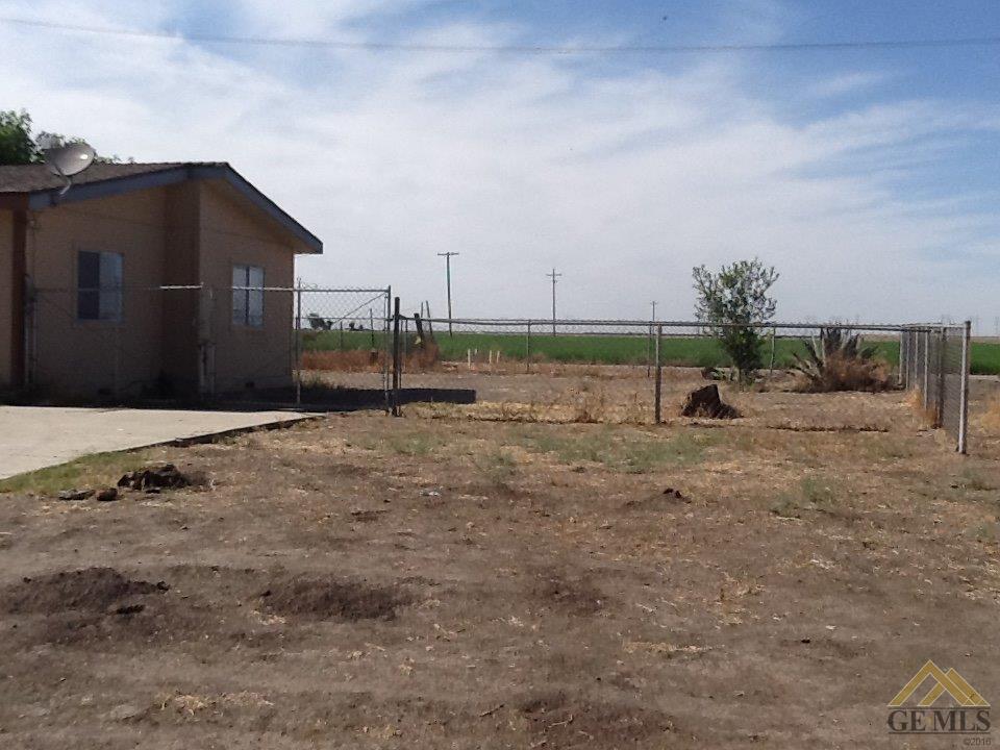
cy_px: 375
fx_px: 1271
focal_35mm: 44
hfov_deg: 42.9
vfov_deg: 32.9
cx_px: 500
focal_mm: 2.03
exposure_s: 1/2058
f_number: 2.4
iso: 40
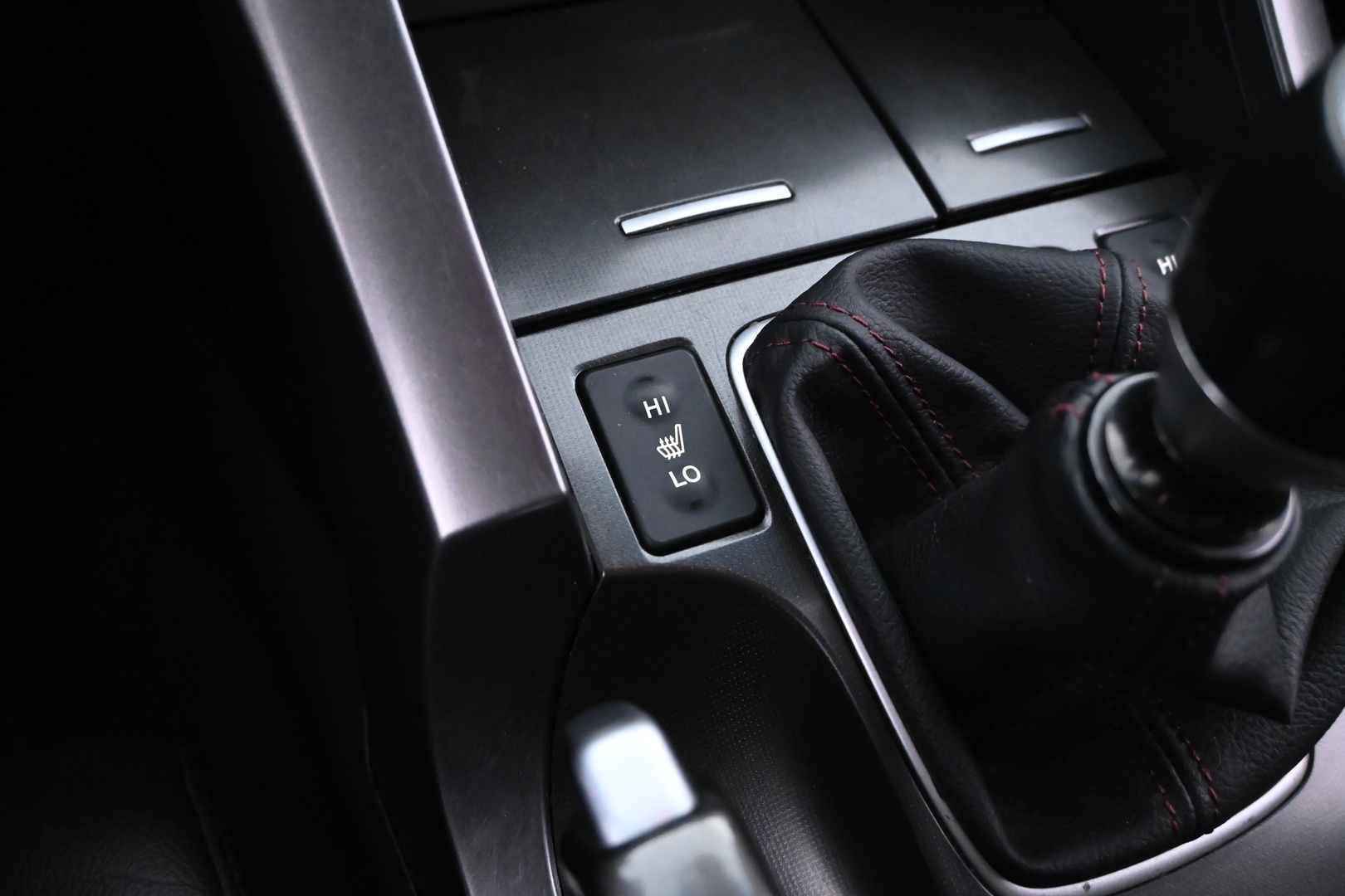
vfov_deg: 39.1
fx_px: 1261
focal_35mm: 34
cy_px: 448
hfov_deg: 56.1
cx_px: 672
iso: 6400
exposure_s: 1/25
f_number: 4.5
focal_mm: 22.5
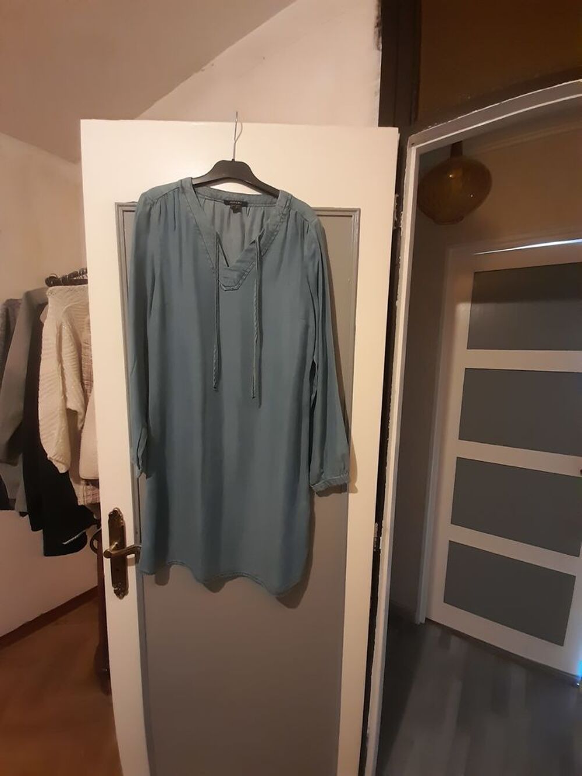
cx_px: 291
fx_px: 291
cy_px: 388
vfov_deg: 106.2
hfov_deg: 89.9
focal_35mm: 13
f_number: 2.2
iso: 500
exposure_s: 1/20
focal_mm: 1.42
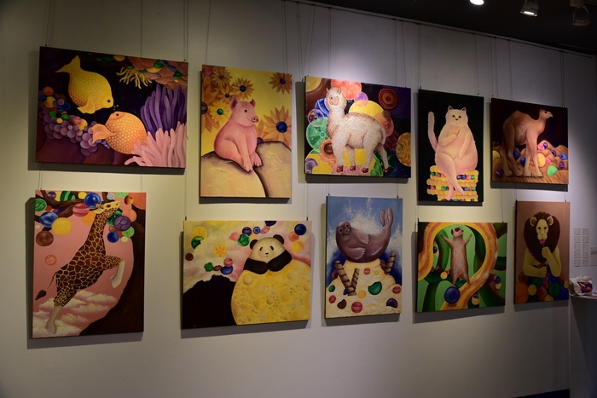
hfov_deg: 67.4
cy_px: 199
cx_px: 298
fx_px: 448
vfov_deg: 47.9
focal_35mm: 27
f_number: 5
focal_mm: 27
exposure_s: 1/100
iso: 800
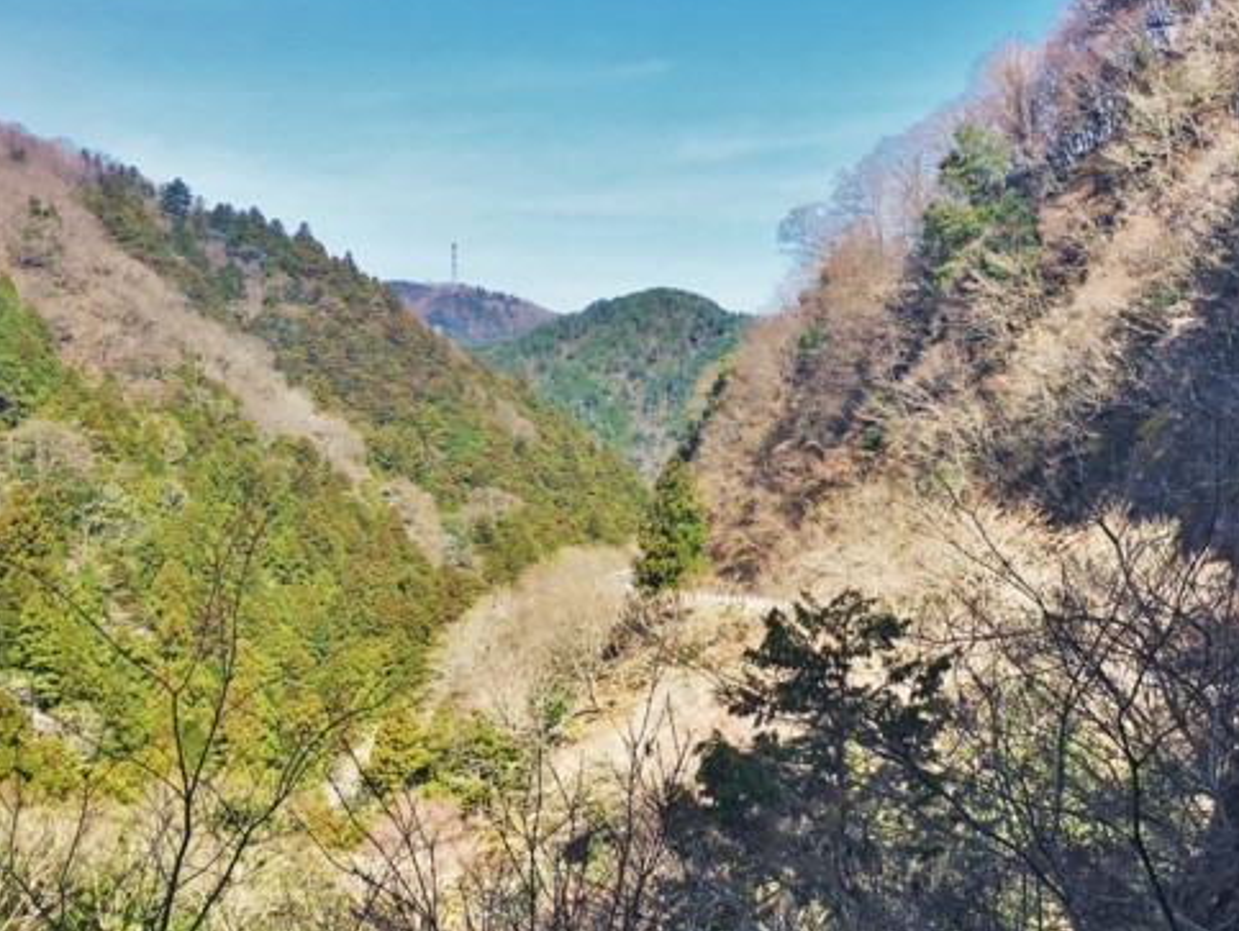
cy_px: 575
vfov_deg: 30.2
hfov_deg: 39.3
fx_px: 1719
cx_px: 800
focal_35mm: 48
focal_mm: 4.15
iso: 25
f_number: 2.2
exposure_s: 1/874
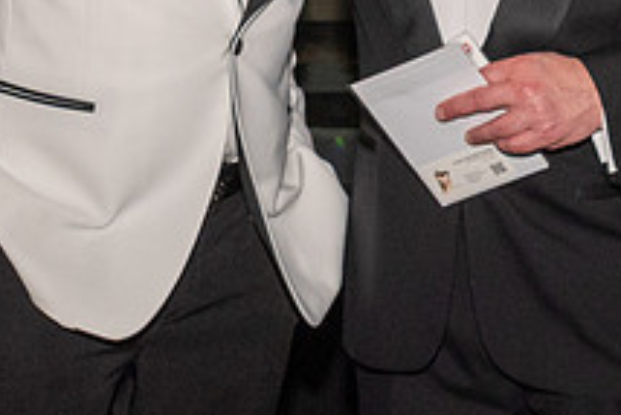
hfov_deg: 16.8
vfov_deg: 11.1
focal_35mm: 122
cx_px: 319
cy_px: -71
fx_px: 2106
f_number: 9
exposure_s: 1/100
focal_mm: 30
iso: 2000
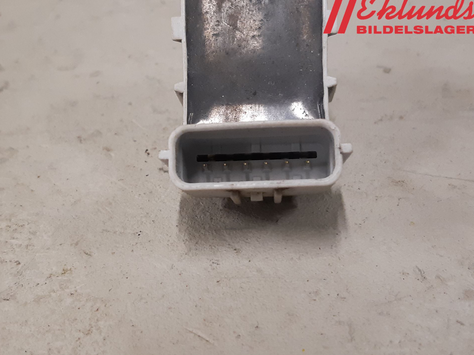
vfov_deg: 49.7
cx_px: 221
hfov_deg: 63.4
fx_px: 383
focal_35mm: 28
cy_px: 183
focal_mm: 3.93
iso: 160
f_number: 1.7
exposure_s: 1/50
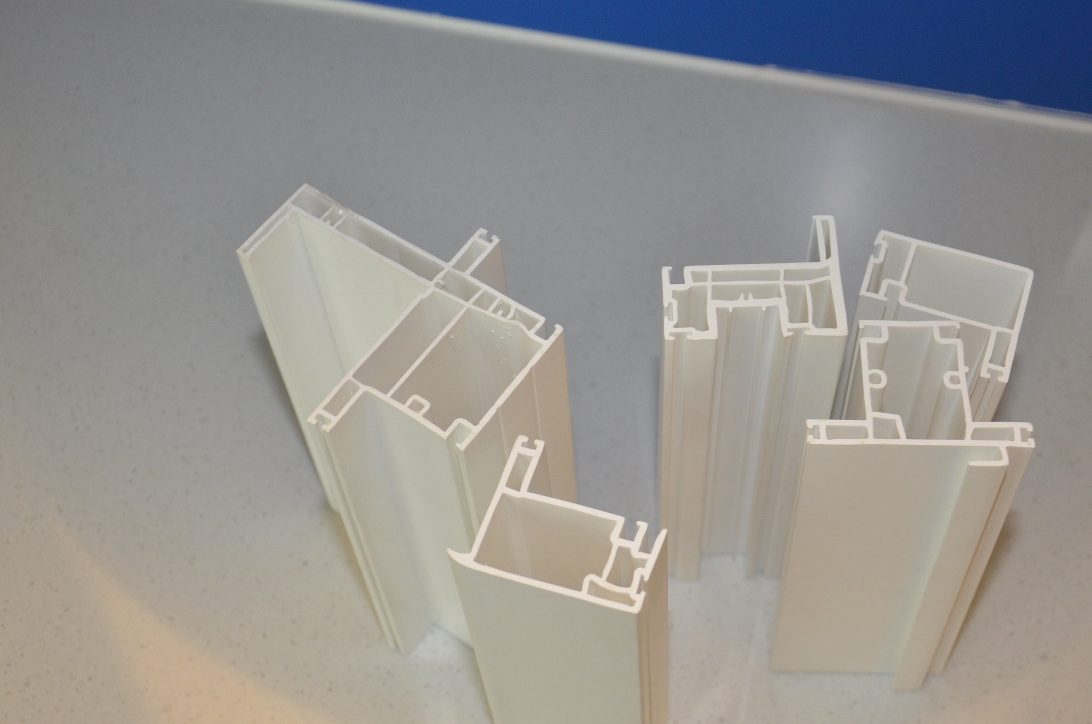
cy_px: 371
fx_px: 1534
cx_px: 611
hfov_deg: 39.1
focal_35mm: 51
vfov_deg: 26.5
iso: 800
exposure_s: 1/60
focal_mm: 25
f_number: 4
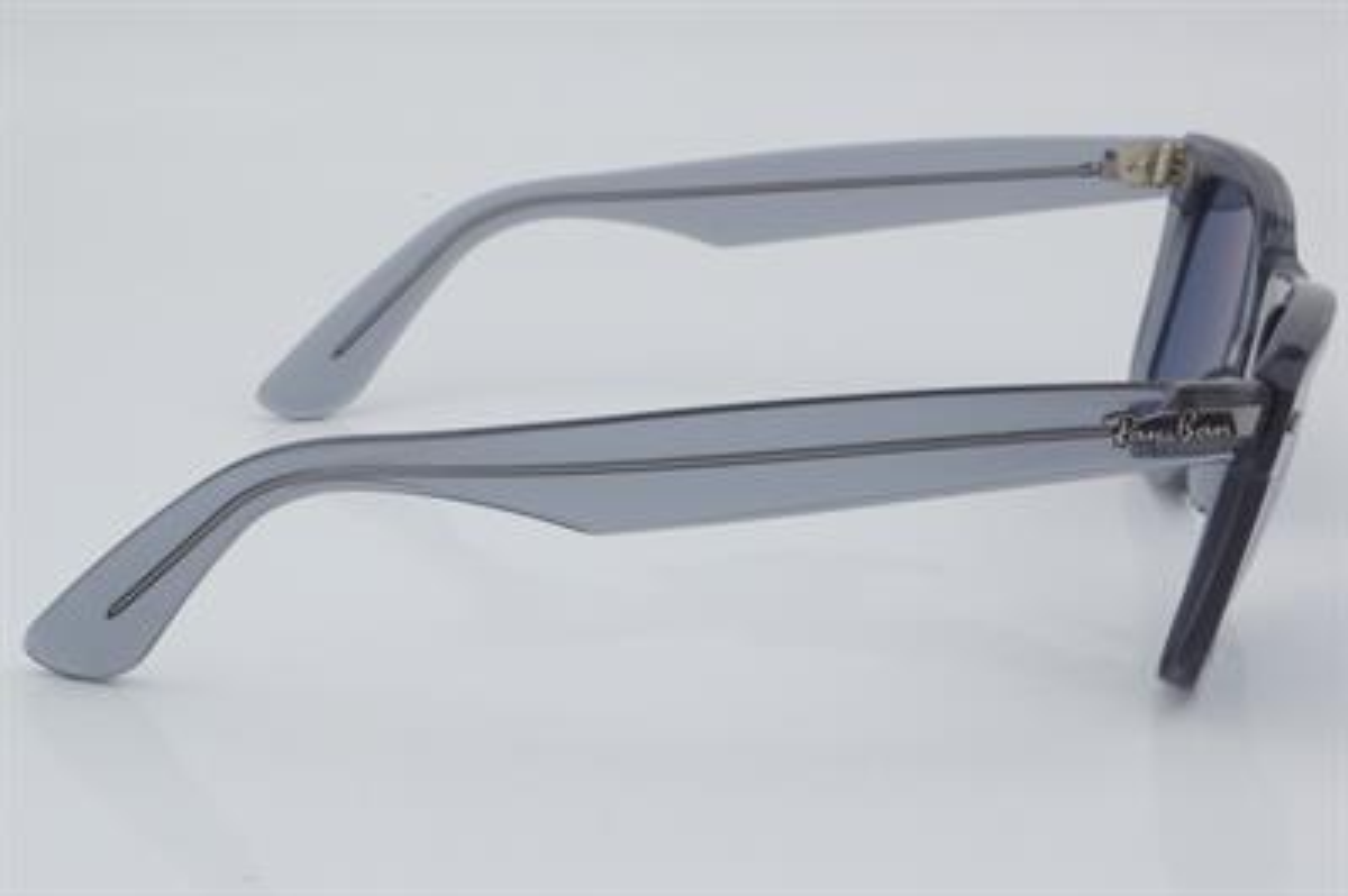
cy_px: 448
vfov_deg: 16.5
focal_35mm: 82
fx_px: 3087
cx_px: 674
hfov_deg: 24.6
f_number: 32
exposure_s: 1/3
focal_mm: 55
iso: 100
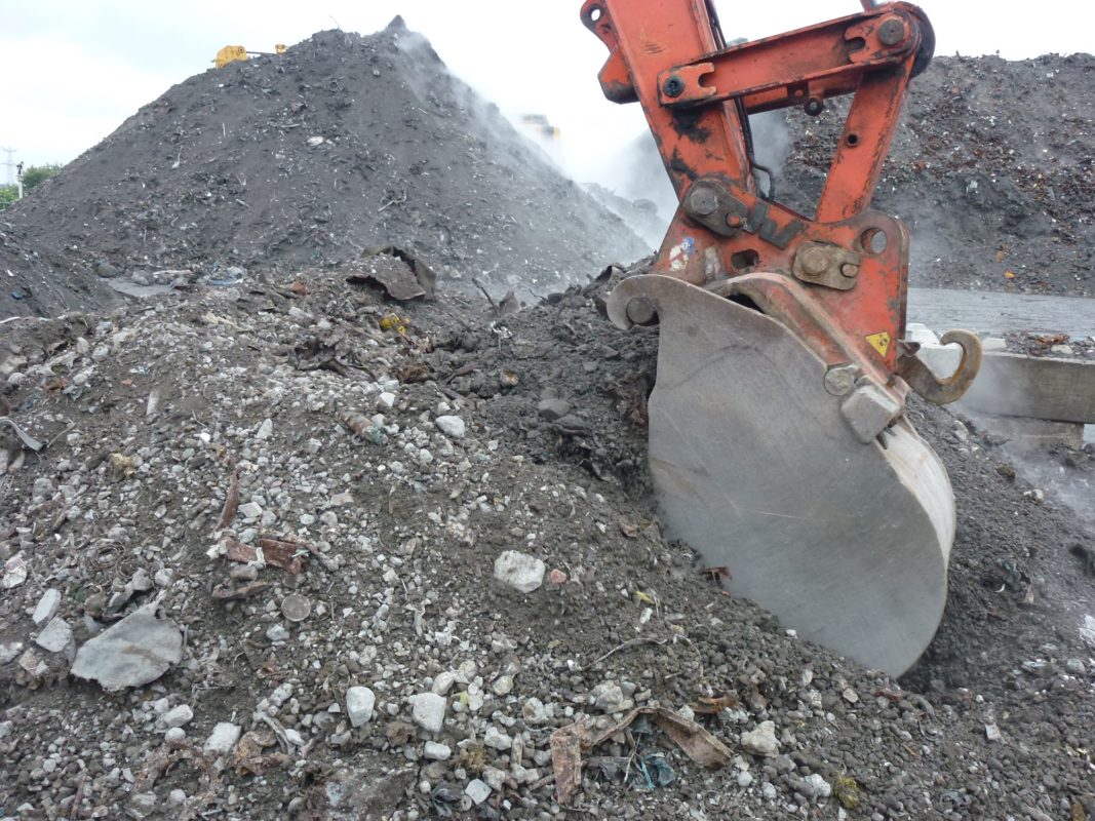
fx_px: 1044
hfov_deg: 55.4
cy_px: 410
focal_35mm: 33
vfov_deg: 42.9
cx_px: 548
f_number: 3.6
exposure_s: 1/200
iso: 200
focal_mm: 5.9
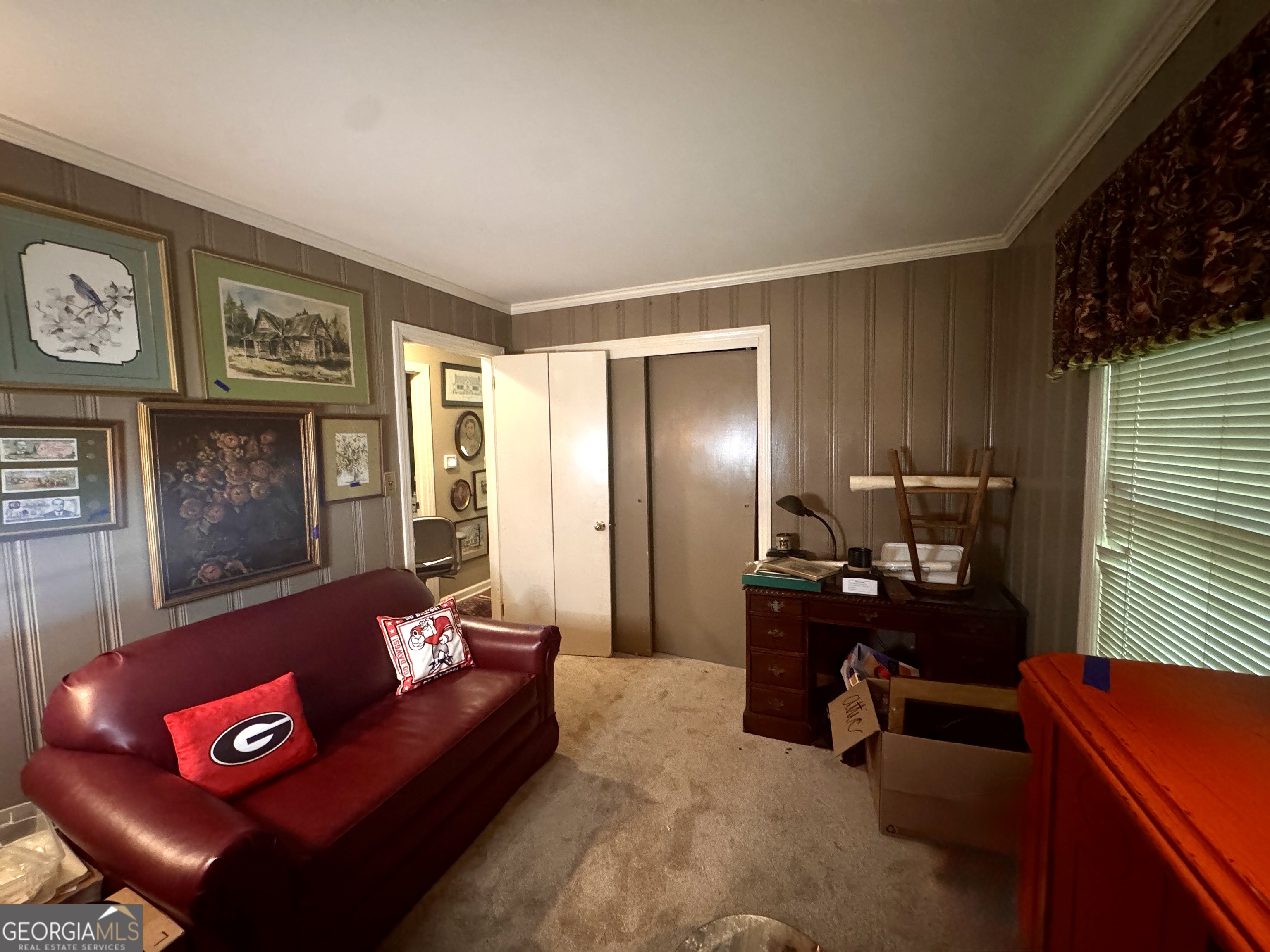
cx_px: 635
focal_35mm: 14
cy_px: 476
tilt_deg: -5.5
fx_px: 514
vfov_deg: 85.7
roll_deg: +0.9
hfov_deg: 102.1
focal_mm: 2.22
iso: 800
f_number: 2.2
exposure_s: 1/60
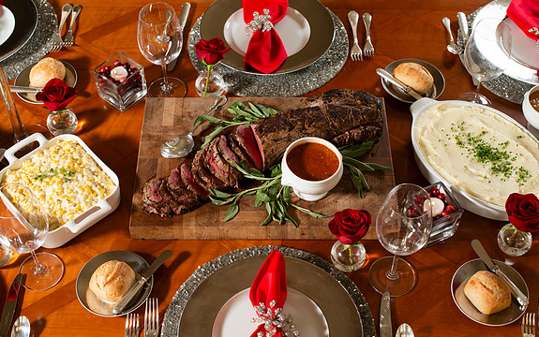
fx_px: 764
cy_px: 163
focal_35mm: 52
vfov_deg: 24.9
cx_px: 269
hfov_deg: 38.8
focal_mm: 50
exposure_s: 1/100
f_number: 6.3
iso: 320
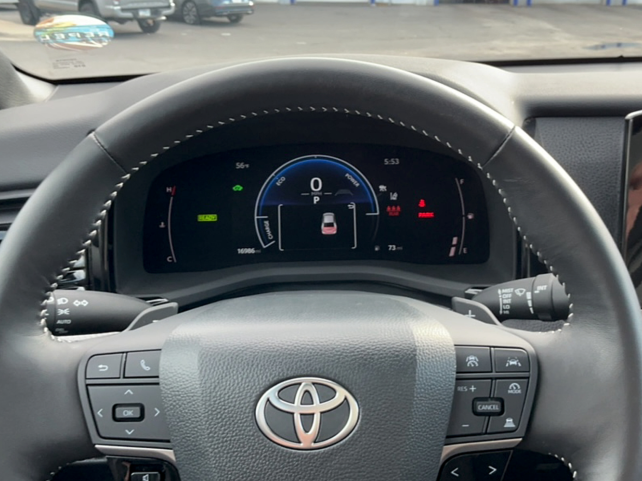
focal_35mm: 36
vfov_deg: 39.7
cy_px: 235
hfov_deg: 51.3
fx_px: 668
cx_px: 349
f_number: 1.8
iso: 20
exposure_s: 1/60
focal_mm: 3
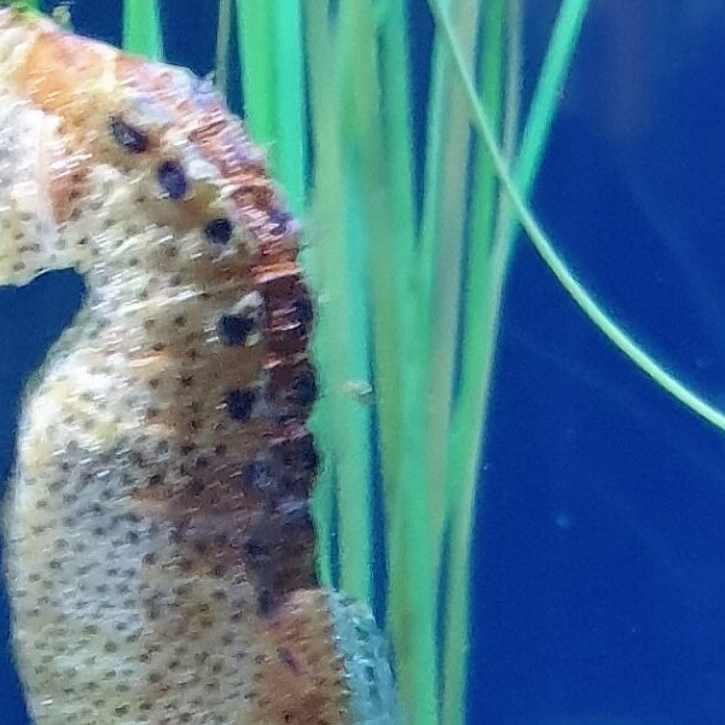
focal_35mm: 98
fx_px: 2322
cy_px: 1079
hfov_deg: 17.7
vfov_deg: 16.3
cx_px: 207
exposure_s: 1/25
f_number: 1.5
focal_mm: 4.3
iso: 320
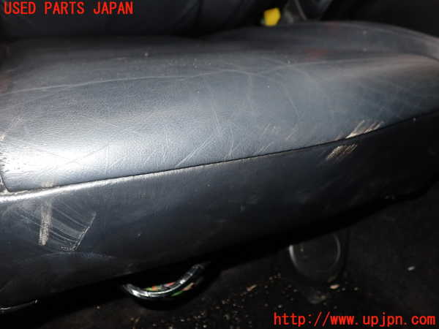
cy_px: 164
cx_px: 220
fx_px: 380
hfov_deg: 60.0
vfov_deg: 46.8
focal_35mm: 30
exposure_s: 1/30
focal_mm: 5.4
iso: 320
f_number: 6.3
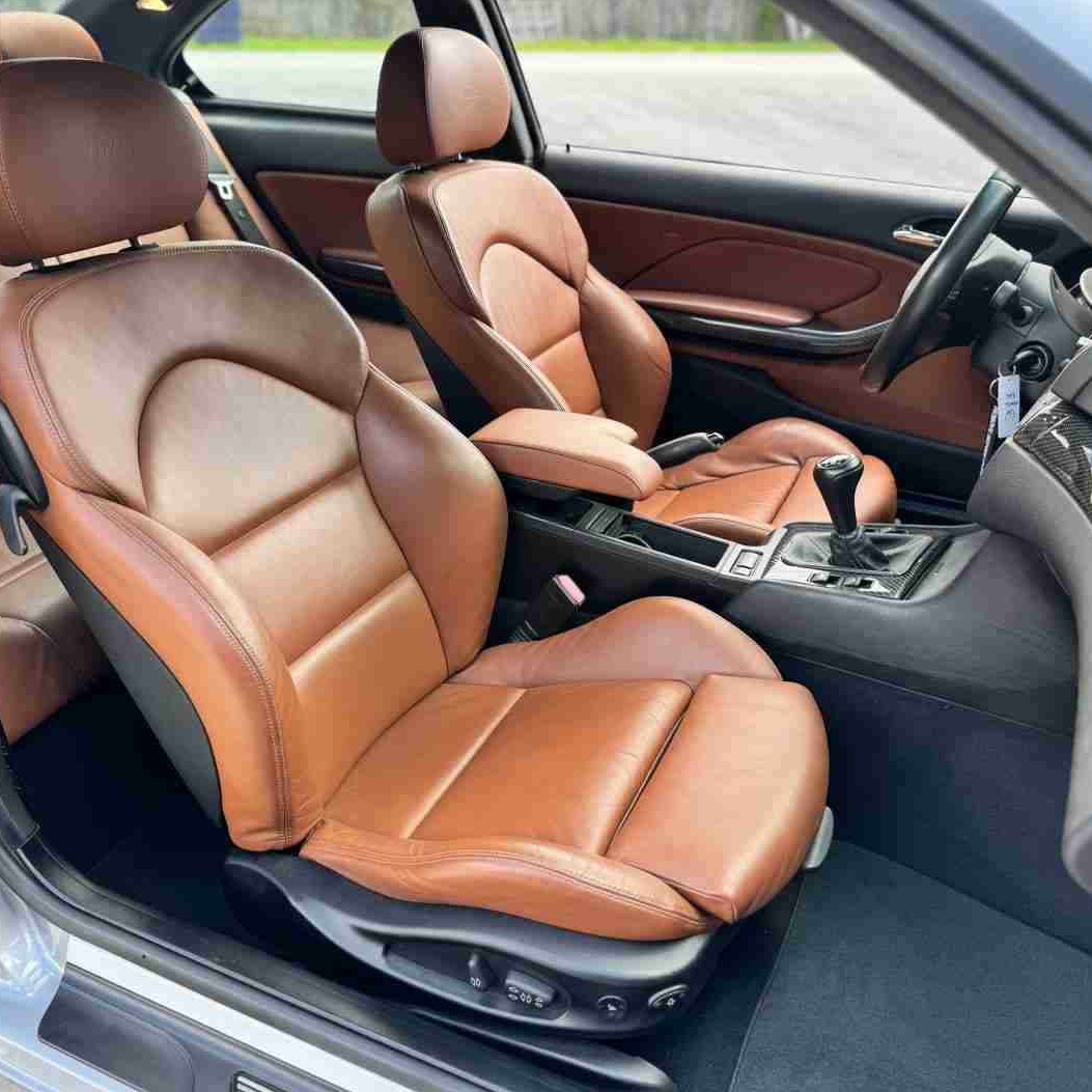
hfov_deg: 55.6
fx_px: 1035
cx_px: 507
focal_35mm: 29
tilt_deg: -26.7
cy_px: 558
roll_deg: -1.3
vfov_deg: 55.6
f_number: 1.78
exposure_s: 1/192
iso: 64
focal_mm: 6.76
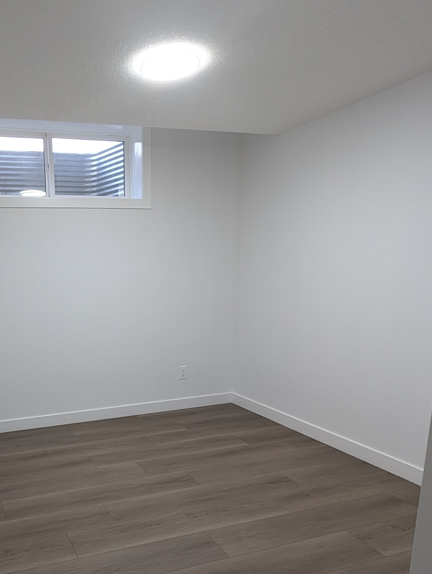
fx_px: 415
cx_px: 80
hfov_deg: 51.2
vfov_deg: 67.7
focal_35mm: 25
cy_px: 376
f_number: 1.7
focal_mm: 2.02
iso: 90
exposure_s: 1/30.3
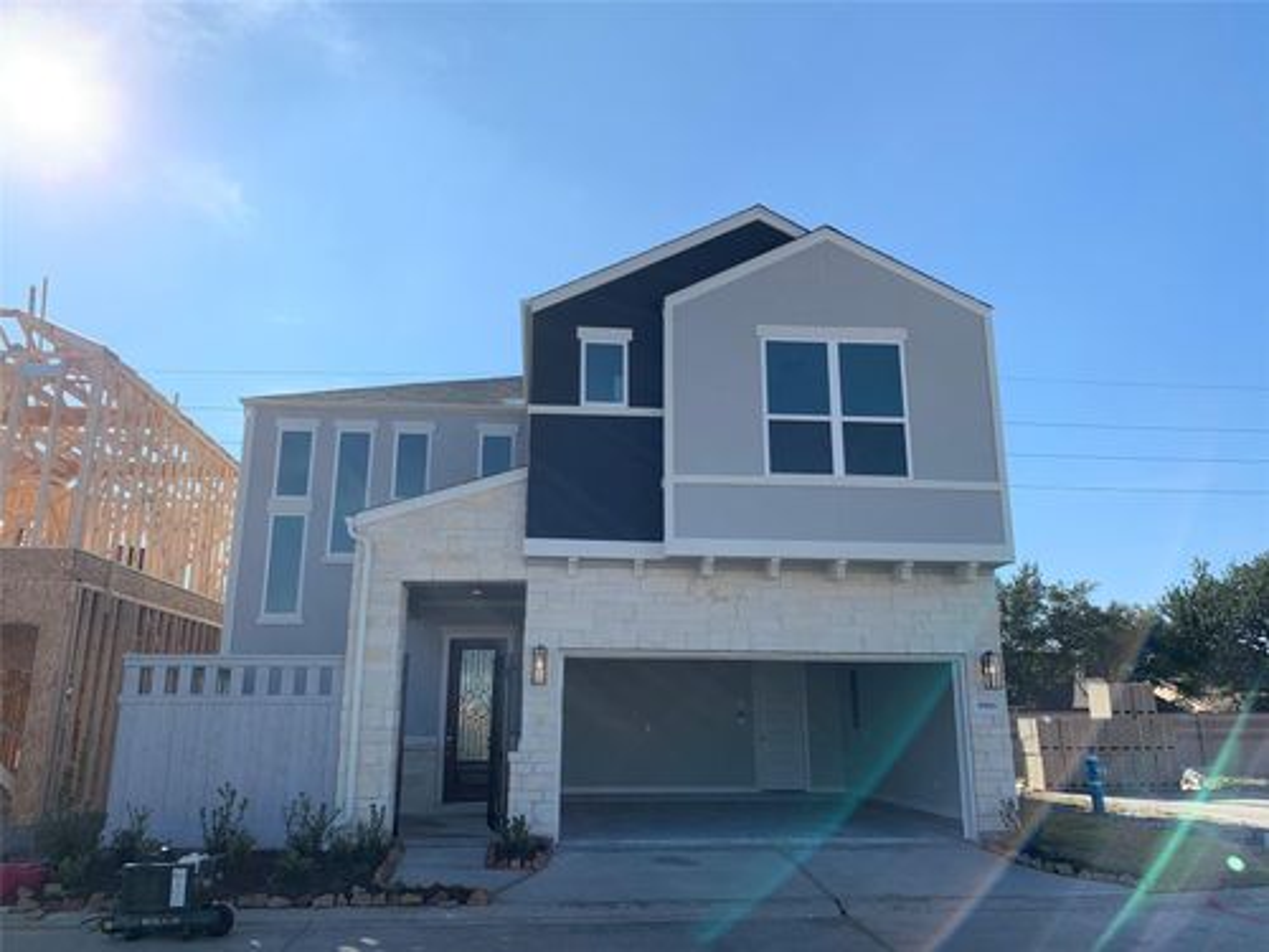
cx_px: 634
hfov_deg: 67.3
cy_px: 476
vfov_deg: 53.1
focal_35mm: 26
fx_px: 953
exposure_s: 1/3401
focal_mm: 4.25
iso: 25
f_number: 1.8
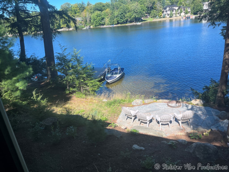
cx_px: 114
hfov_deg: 67.3
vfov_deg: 53.1
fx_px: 172
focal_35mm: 26
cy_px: 86
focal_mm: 5.1
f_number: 1.6
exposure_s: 1/858
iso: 50
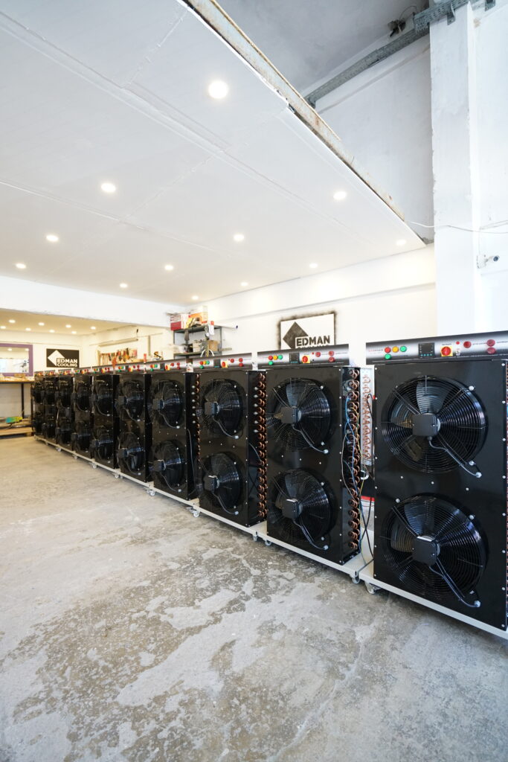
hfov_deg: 73.8
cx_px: 254
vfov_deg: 96.7
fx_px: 339
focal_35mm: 16
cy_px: 381
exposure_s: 1/80
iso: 2500
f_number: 4
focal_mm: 16
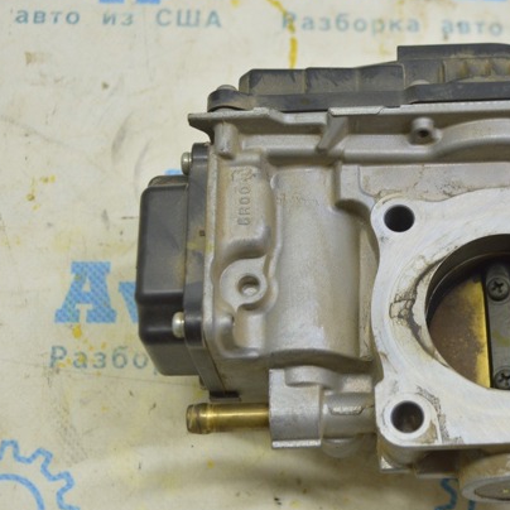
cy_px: 252
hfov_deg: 24.2
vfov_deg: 24.4
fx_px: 1178
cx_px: 364
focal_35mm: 71
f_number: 5.6
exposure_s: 1/25
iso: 400
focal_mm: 35
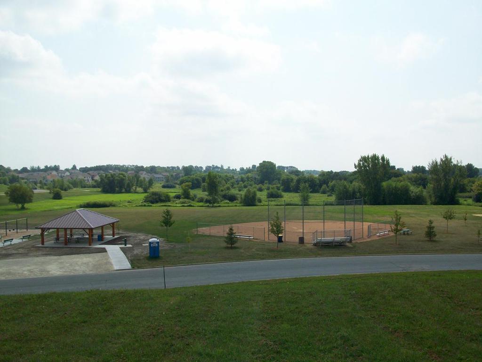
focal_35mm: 34
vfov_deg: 41.8
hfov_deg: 54.0
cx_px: 241
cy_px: 181
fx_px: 473
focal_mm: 5.7
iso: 80
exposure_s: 1/571
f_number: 5.5
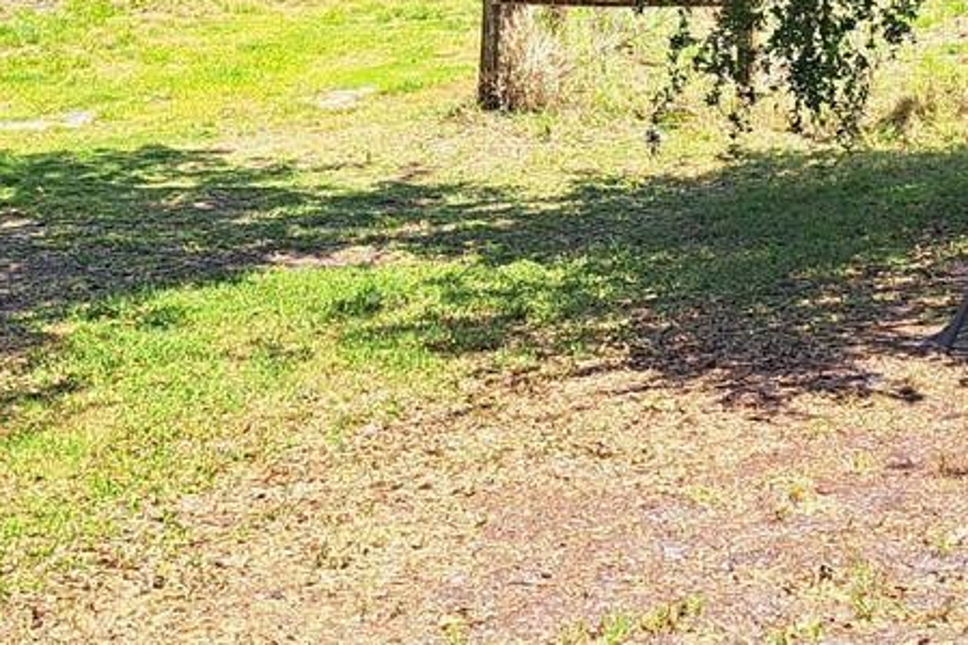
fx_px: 2392
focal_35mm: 89
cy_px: -194
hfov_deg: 22.6
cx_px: 768
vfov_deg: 14.7
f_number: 1.8
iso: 50
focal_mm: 5.23
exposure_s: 1/830
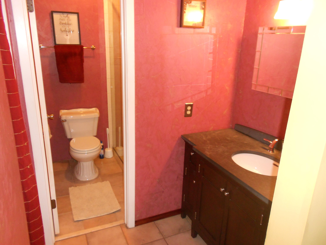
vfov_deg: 53.1
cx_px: 163
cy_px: 122
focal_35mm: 26
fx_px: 245
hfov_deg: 67.3
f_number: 3.2
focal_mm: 4.6
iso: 250
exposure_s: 1/25
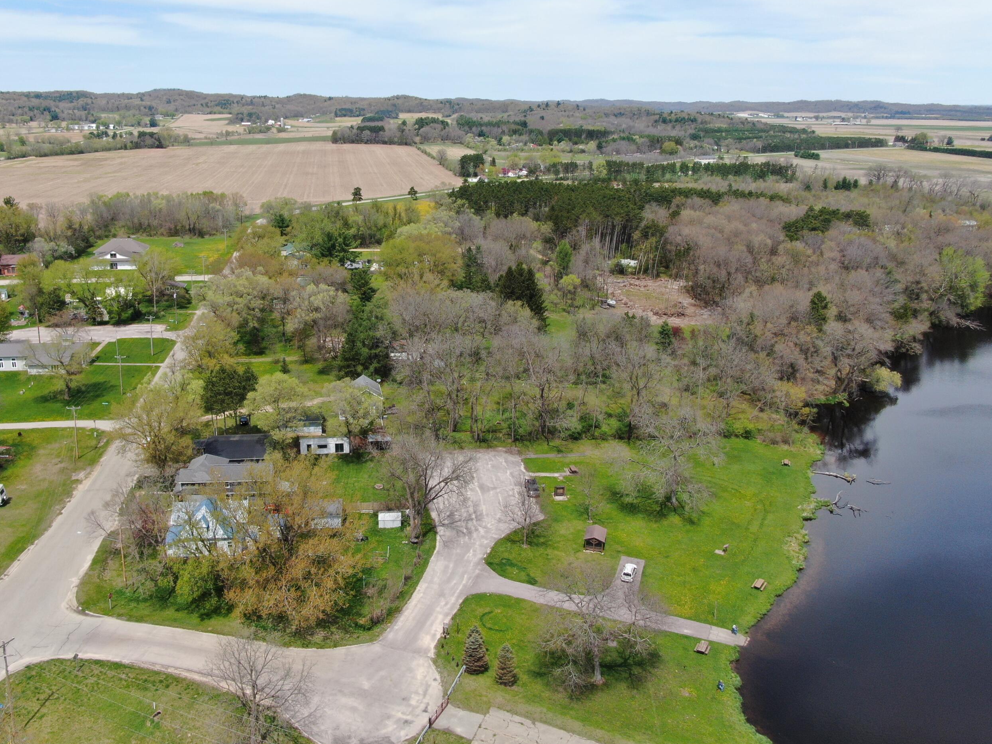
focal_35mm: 29
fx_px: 831
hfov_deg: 61.4
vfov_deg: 48.1
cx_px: 426
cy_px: 330
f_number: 2.8
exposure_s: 1/1000
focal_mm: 4.39
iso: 100
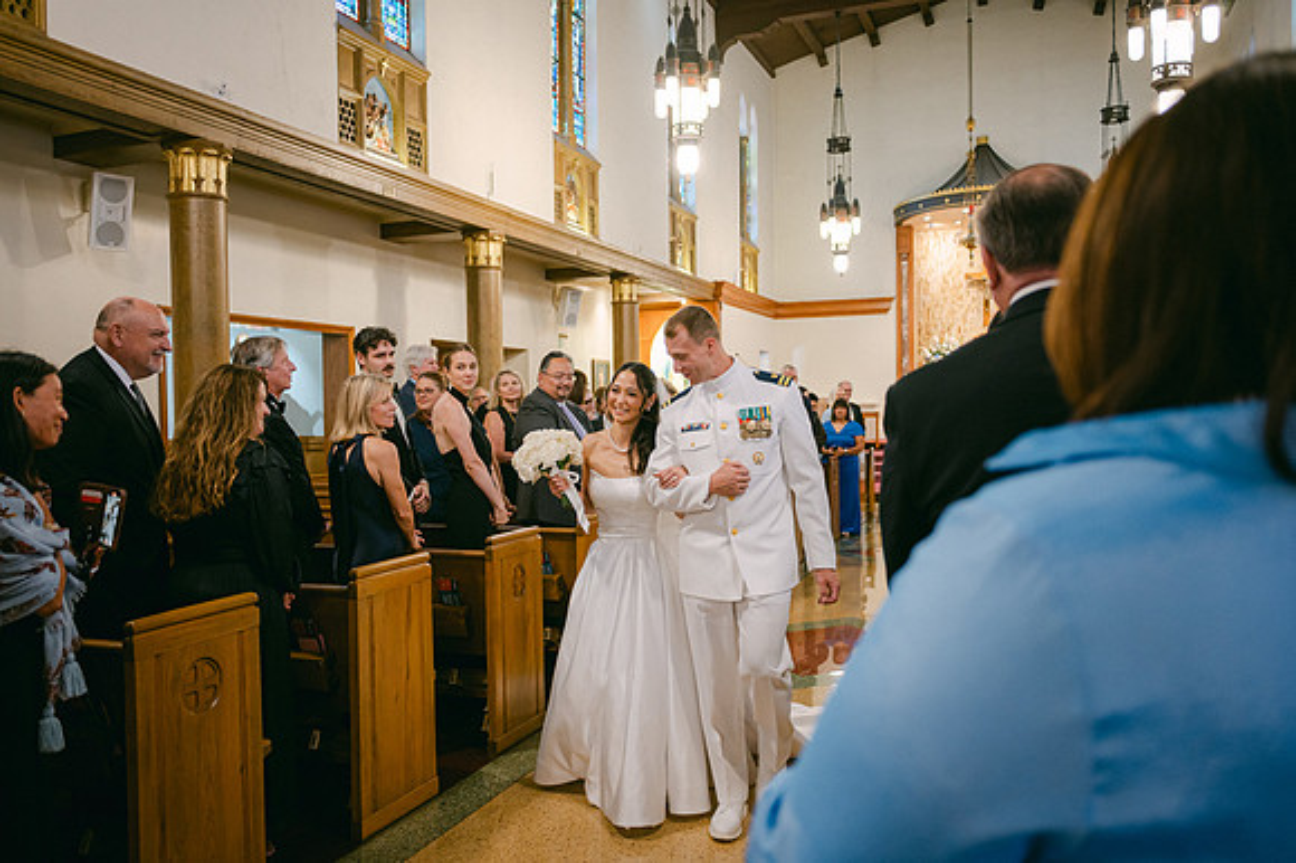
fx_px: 1019
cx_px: 648
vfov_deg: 45.9
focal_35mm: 28
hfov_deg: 64.9
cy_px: 432
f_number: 2.8
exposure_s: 1/125
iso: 1000
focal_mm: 28
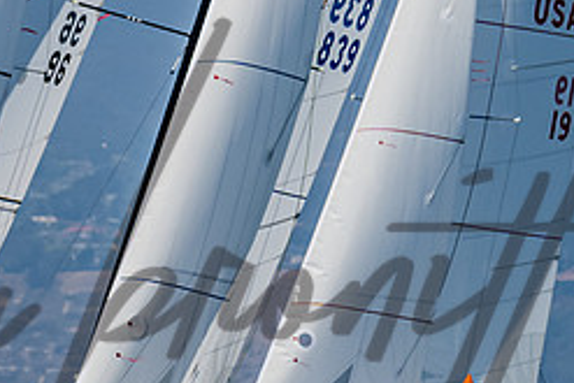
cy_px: 179
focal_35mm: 1167
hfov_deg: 1.8
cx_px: 244
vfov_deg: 1.2
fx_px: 18617
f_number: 6.3
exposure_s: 1/2000
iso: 400
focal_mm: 220
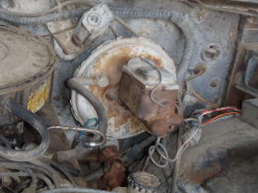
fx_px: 447
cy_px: 153
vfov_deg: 24.0
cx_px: -17
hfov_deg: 29.4
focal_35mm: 60
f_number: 3.9
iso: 100
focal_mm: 5
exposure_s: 1/30
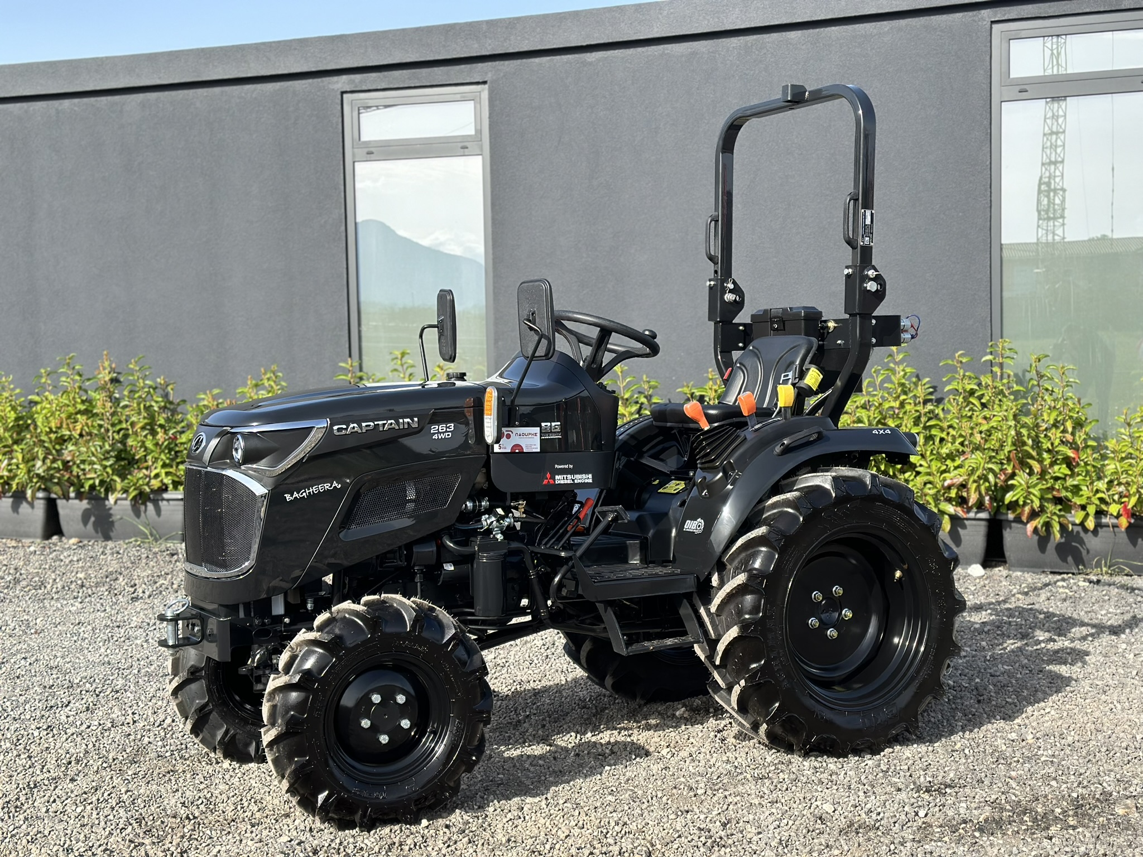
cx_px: 572
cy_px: 428
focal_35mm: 48
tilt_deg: -3.4
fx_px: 1585
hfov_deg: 39.7
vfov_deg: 30.3
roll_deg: +1.7
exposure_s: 1/2358
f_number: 1.78
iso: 100
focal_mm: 6.86
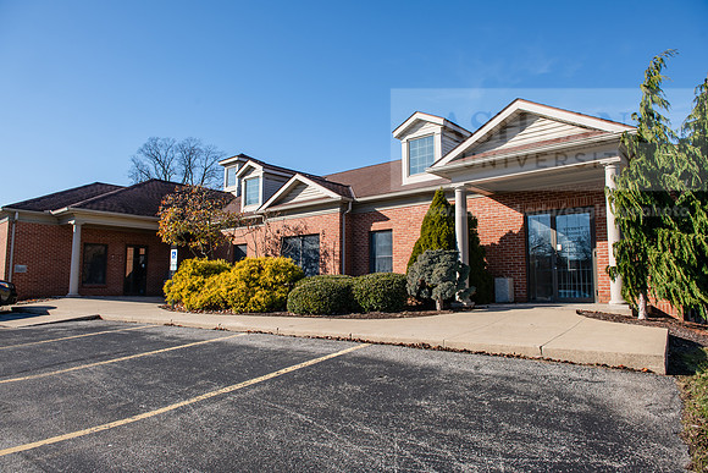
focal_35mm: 24
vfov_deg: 53.2
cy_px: 236
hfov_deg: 73.7
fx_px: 472
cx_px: 354
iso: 160
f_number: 6.3
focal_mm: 24
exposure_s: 1/400
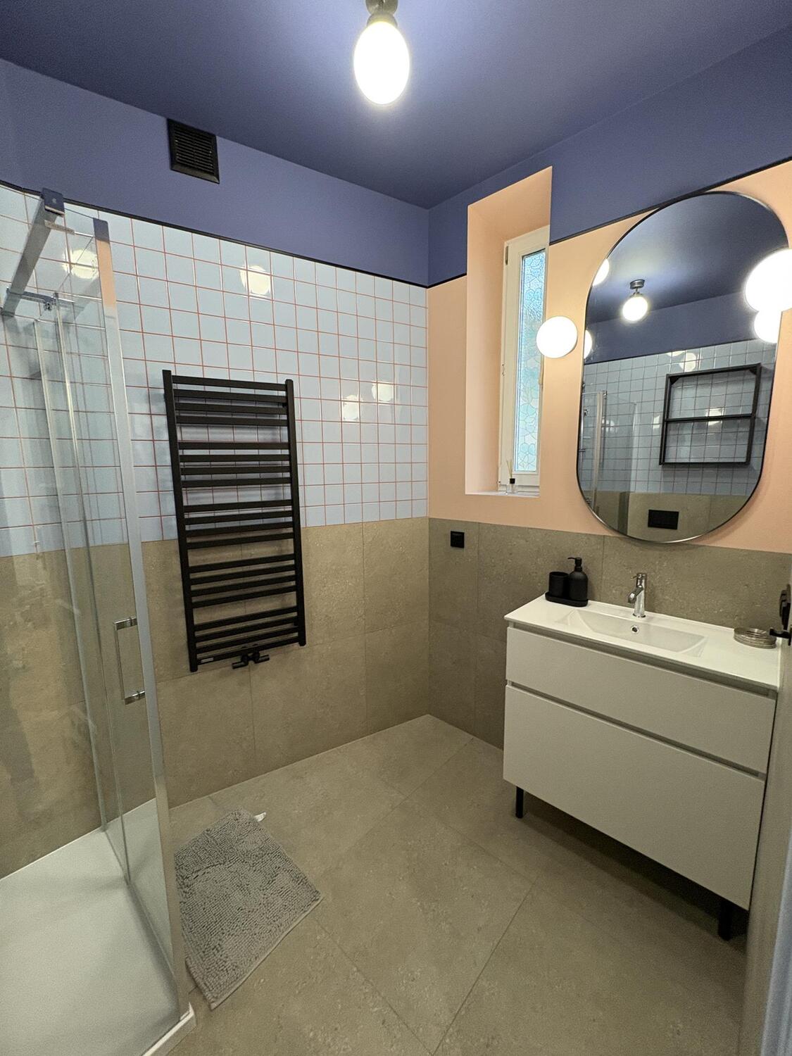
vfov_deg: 102.1
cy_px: 528
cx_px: 396
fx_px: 427
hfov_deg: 85.7
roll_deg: +0.6
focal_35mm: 14
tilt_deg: -8.6
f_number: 2.2
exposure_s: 1/50
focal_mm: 2.22
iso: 400
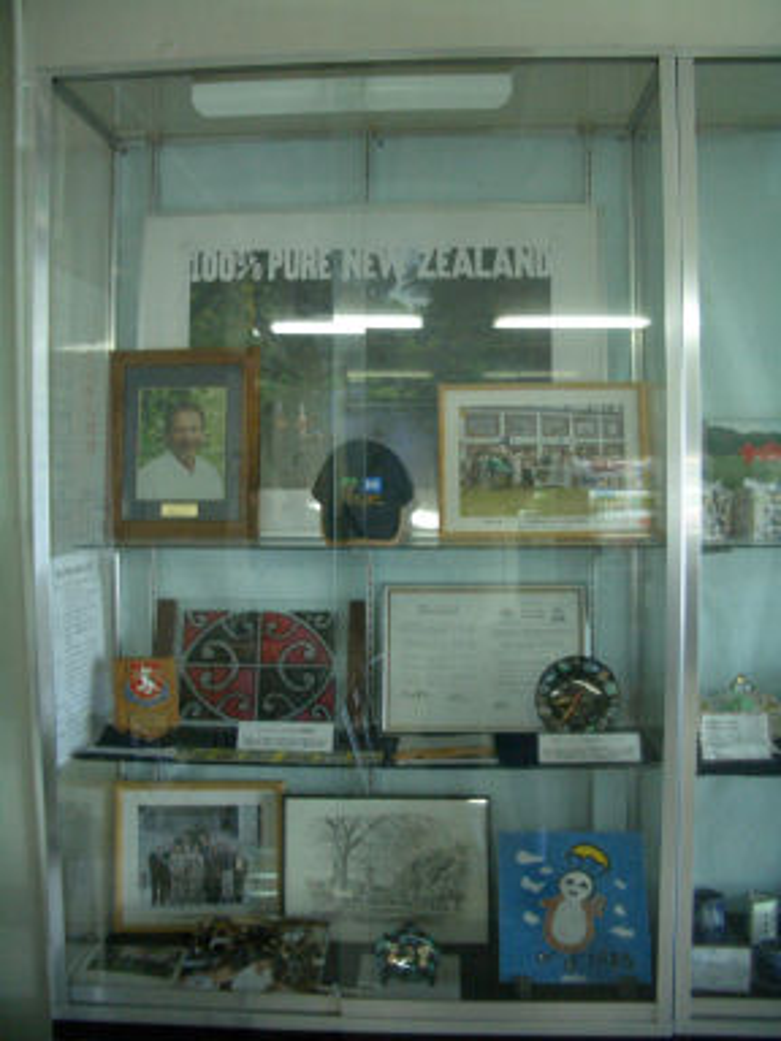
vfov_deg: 52.6
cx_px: 390
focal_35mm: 35
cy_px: 520
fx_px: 1053
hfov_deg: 40.7
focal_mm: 5.8
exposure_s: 1/80
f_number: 2.6
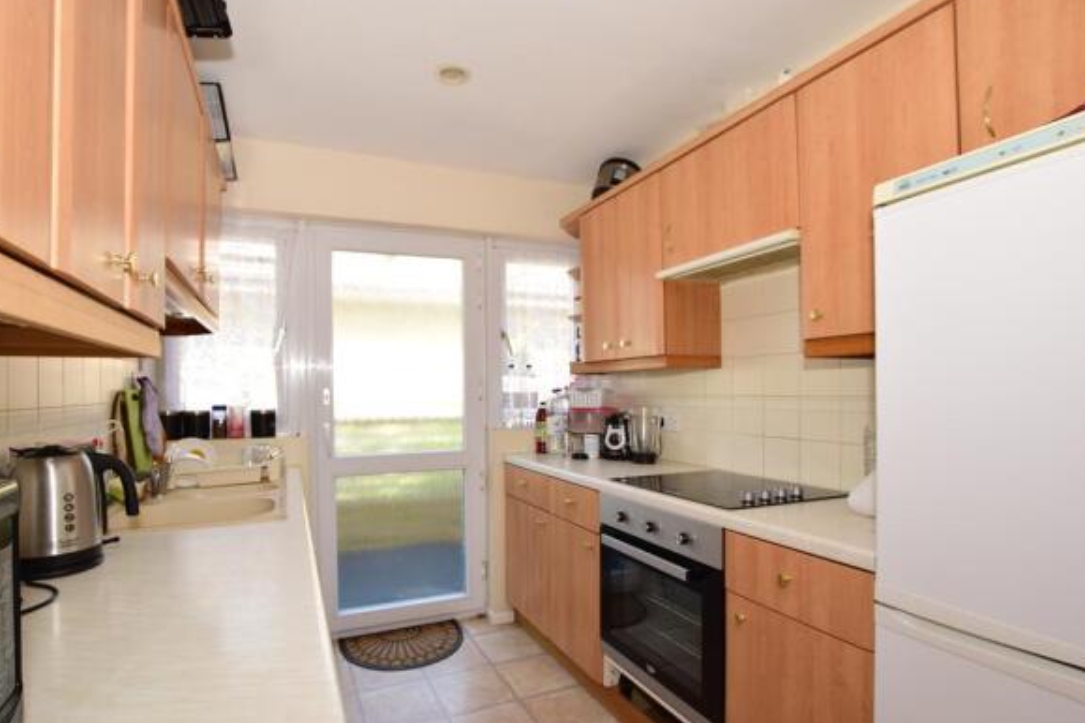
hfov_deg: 93.1
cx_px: 497
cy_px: 391
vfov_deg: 70.3
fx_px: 512
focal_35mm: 17
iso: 640
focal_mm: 10
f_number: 6.3
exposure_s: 1/160
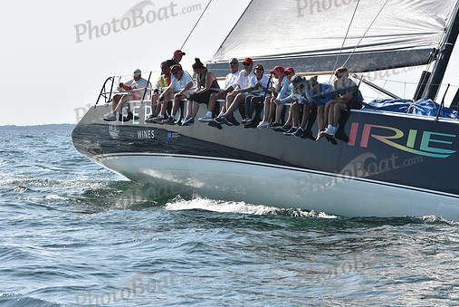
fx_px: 1531
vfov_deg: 11.4
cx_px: 249
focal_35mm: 120
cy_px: 137
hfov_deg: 17.0
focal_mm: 105
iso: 320
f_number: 8
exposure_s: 1/1000
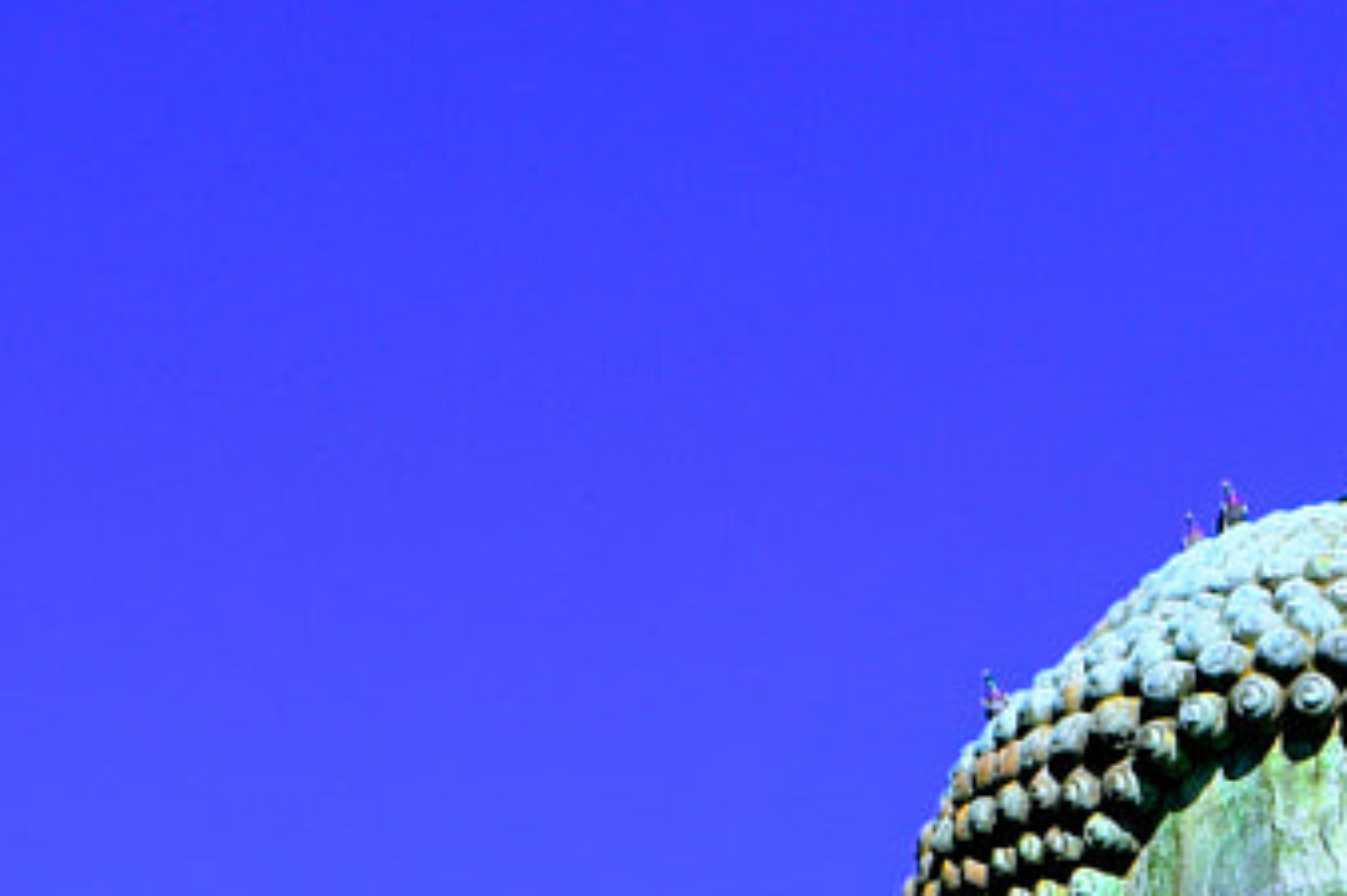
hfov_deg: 12.3
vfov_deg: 7.9
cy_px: 1931
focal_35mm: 163
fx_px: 6109
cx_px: 1558
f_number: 10
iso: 200
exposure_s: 1/400
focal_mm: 23
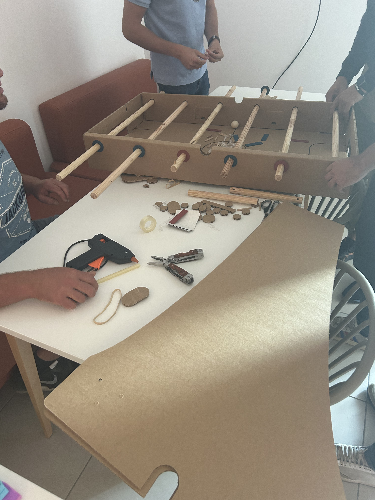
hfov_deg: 53.1
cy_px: 250
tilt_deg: -39.3
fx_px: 376
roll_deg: +2.2
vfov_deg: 67.3
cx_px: 188
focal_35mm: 26
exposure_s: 1/60
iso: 200
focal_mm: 5.7
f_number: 1.5
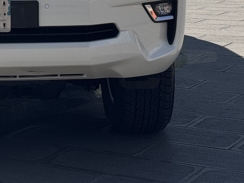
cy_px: -82
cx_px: -34
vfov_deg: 10.2
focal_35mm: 141
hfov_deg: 13.7
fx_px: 994
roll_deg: +0.8
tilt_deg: -1.2
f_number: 1.78
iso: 64
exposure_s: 1/4608
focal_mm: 6.76
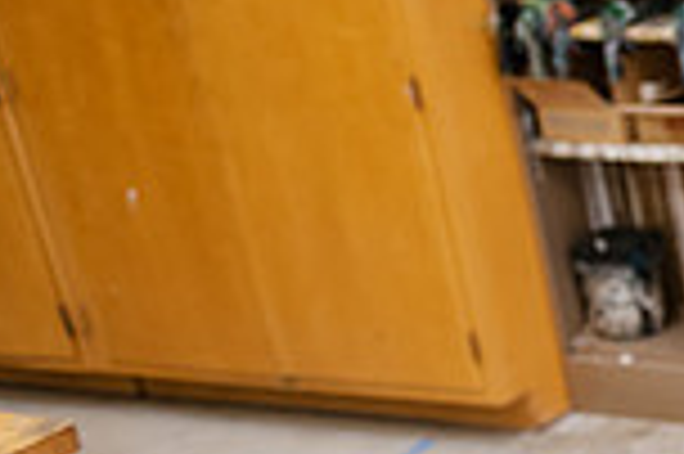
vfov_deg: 13.1
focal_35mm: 103
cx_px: 1246
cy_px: 461
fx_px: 1955
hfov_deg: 16.5
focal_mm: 27
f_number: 3.2
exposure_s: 1/200
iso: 800
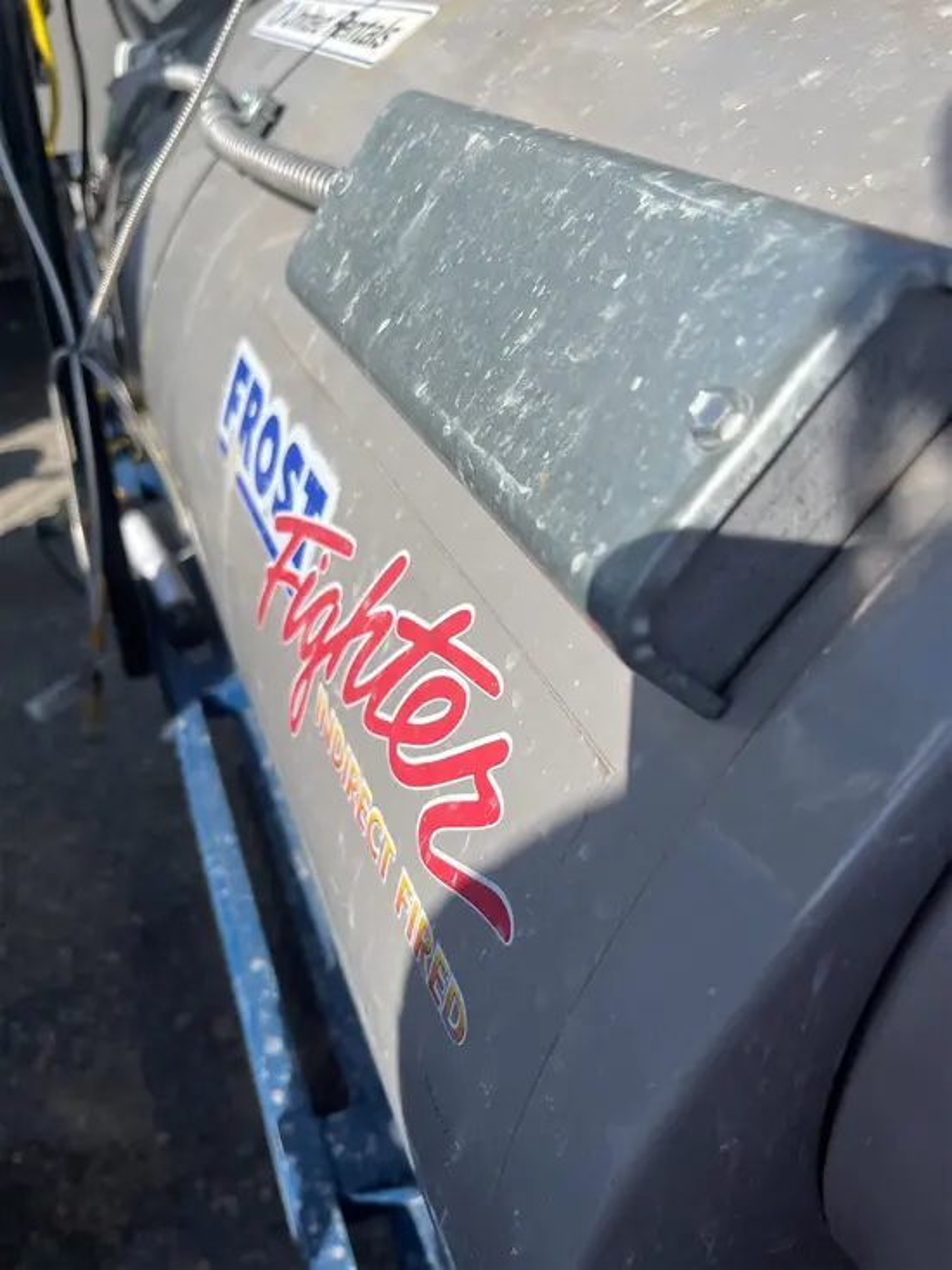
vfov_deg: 67.3
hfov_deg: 53.1
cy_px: 635
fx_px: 953
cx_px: 476
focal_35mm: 26
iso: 50
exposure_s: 1/3521
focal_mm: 5.1
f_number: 1.6
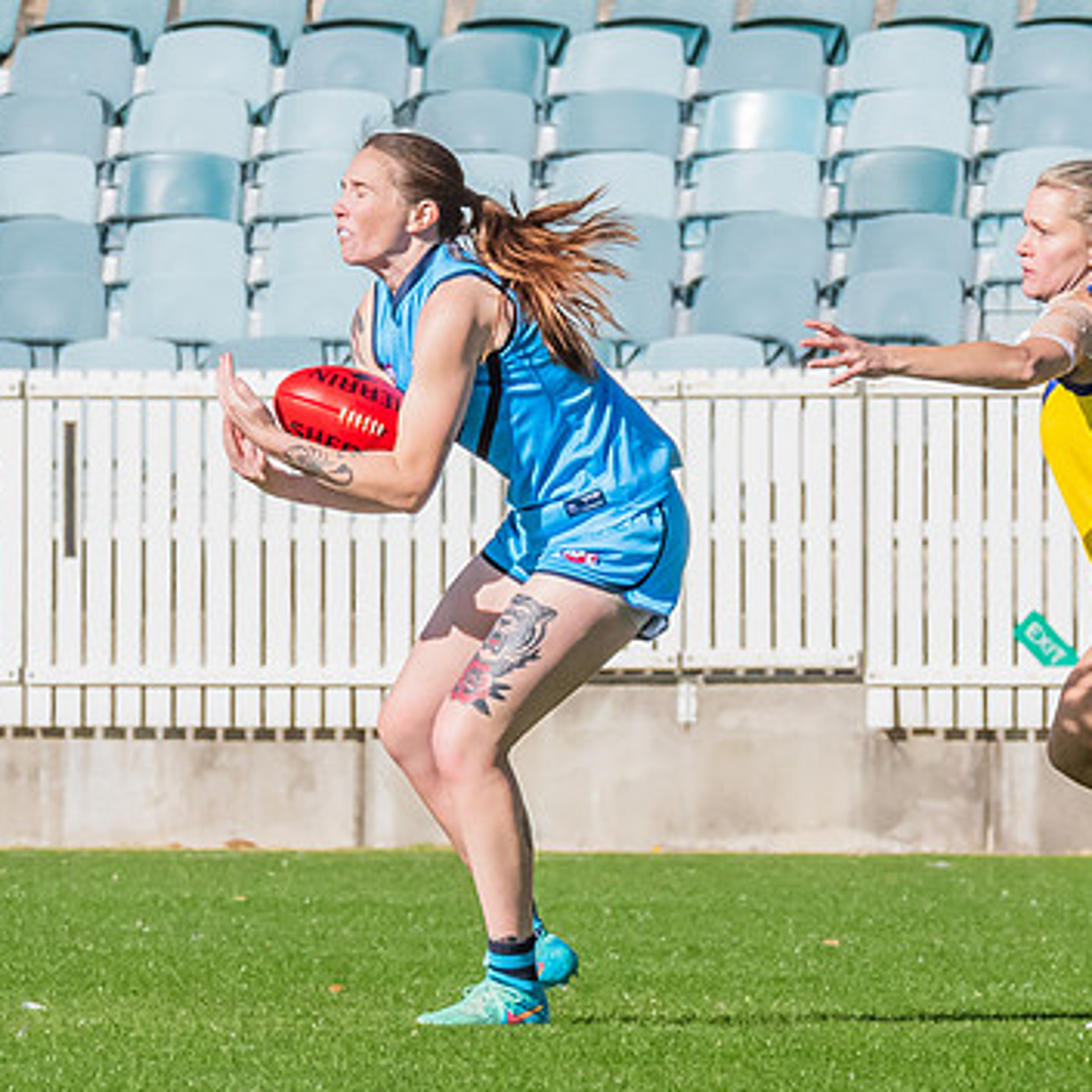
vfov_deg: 1.6
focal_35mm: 1087
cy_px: 227
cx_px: 411
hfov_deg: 1.6
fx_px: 38795
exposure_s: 1/1250
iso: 800
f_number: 14
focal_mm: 290
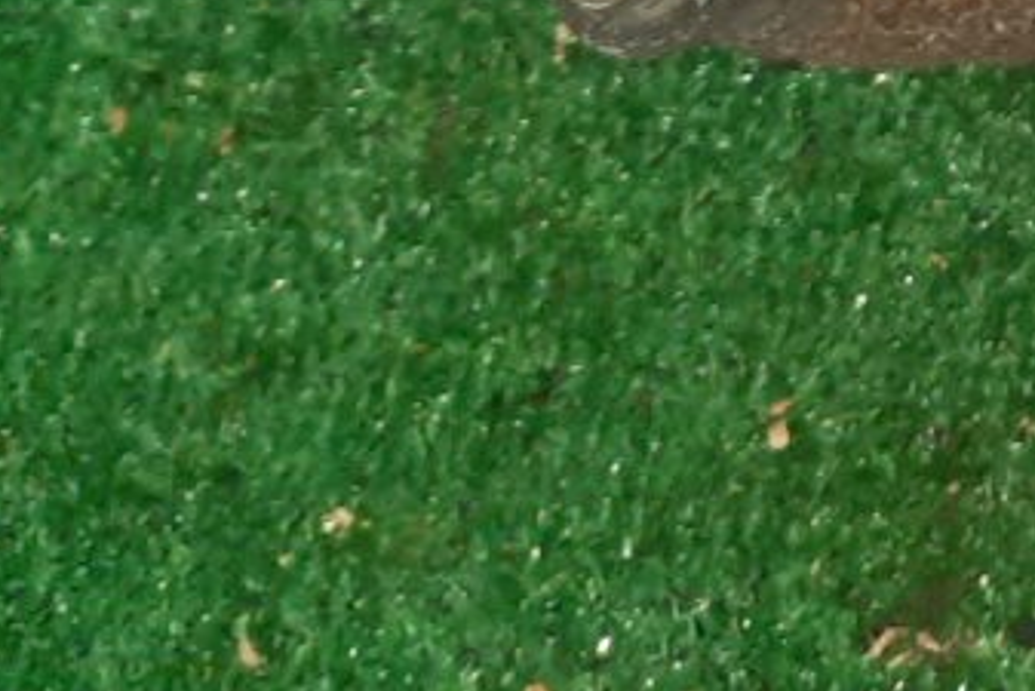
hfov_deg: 16.0
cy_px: -937
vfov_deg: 10.7
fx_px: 3192
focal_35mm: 111
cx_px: 1794
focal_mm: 4.6
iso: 312
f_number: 2
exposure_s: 1/25
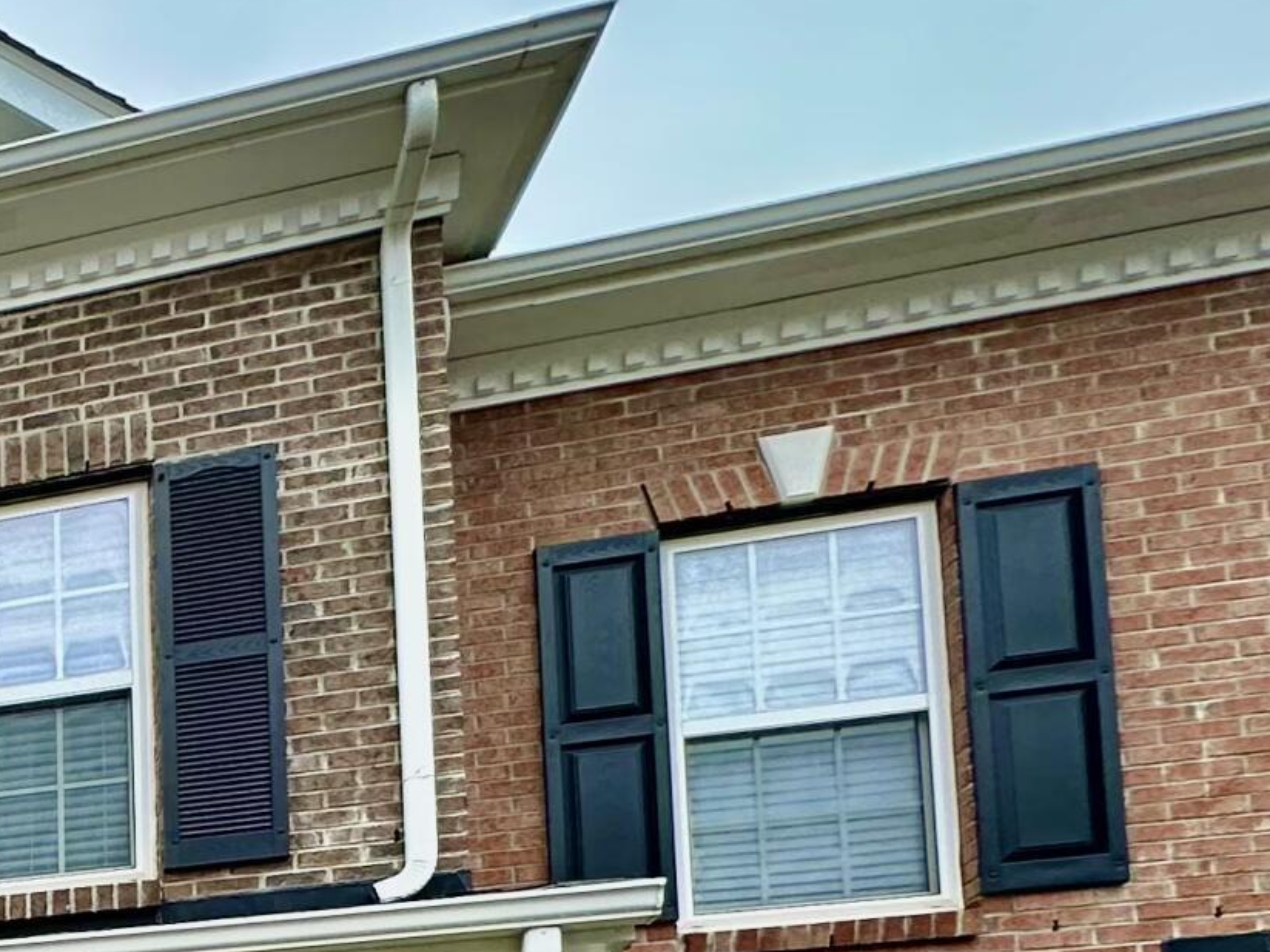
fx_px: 1871
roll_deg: -2.4
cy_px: 1389
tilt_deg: +6.6
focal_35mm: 51
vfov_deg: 23.4
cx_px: -928
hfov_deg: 23.2
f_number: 2.2
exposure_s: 1/137
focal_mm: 2.22
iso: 40
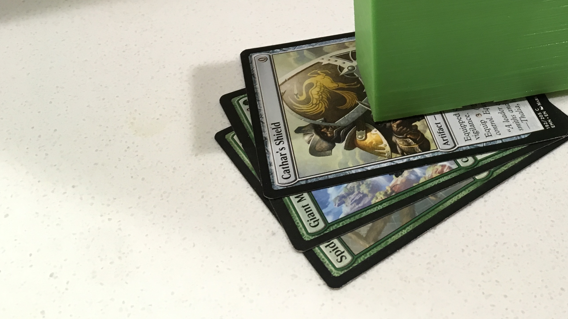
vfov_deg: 22.8
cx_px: 440
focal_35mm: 50
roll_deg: -2.0
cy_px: -12
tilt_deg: -37.0
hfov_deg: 39.9
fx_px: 753
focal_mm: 4.15
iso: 64
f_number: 2.2
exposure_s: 1/30
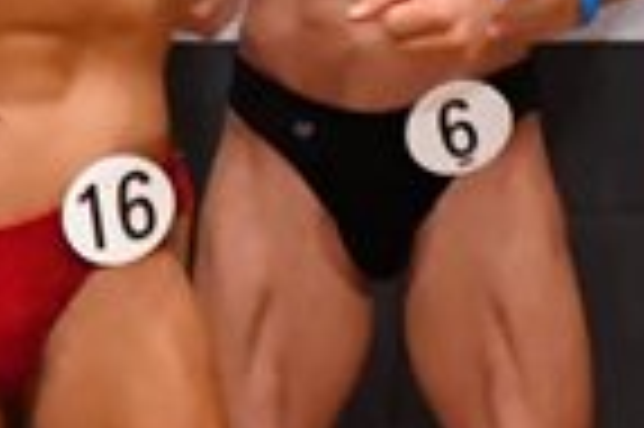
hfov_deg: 1.4
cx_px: 1362
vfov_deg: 0.9
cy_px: 347
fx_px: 26177
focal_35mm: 1465
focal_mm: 180
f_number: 5.6
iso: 8000
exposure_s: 1/400
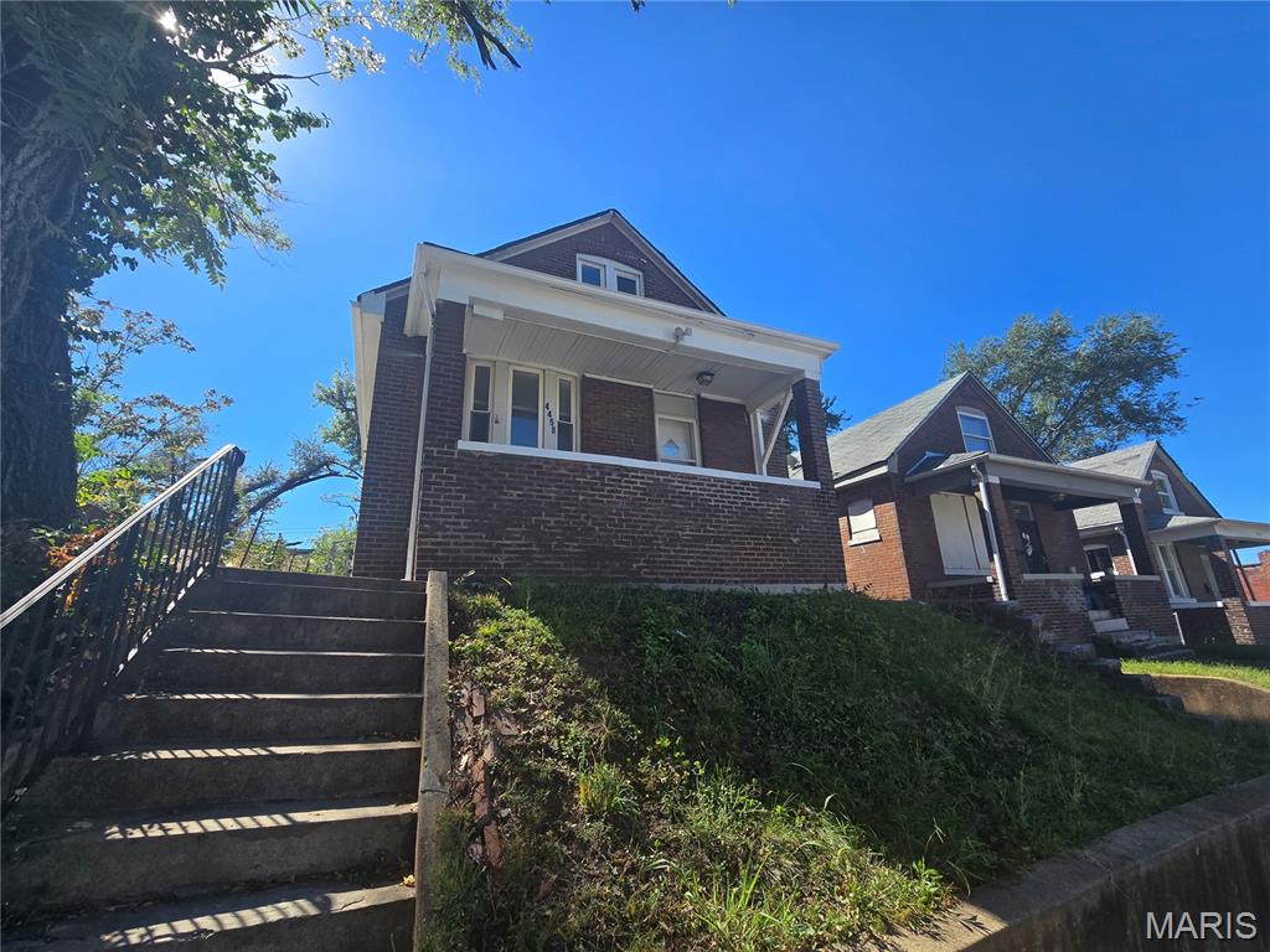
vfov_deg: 89.9
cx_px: 635
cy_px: 476
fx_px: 477
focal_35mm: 13
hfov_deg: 106.2
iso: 50
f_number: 2.2
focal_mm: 2.2
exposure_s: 1/1027
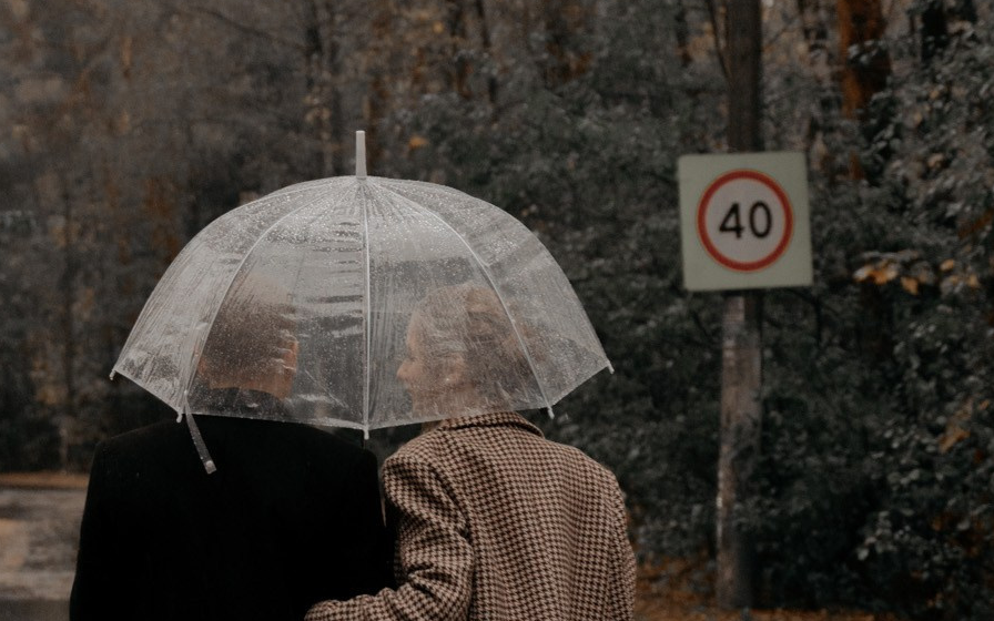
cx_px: 278
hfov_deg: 16.6
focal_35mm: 125
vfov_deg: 10.5
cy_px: 253
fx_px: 3386
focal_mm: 44
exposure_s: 1/200
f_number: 2.8
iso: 1600
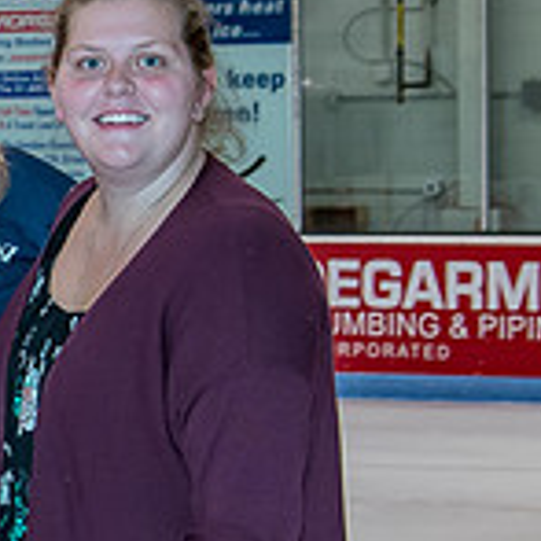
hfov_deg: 9.0
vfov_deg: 9.3
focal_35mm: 188
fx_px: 3324
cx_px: -387
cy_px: 330
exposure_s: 1/200
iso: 400
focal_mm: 28
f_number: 4.5
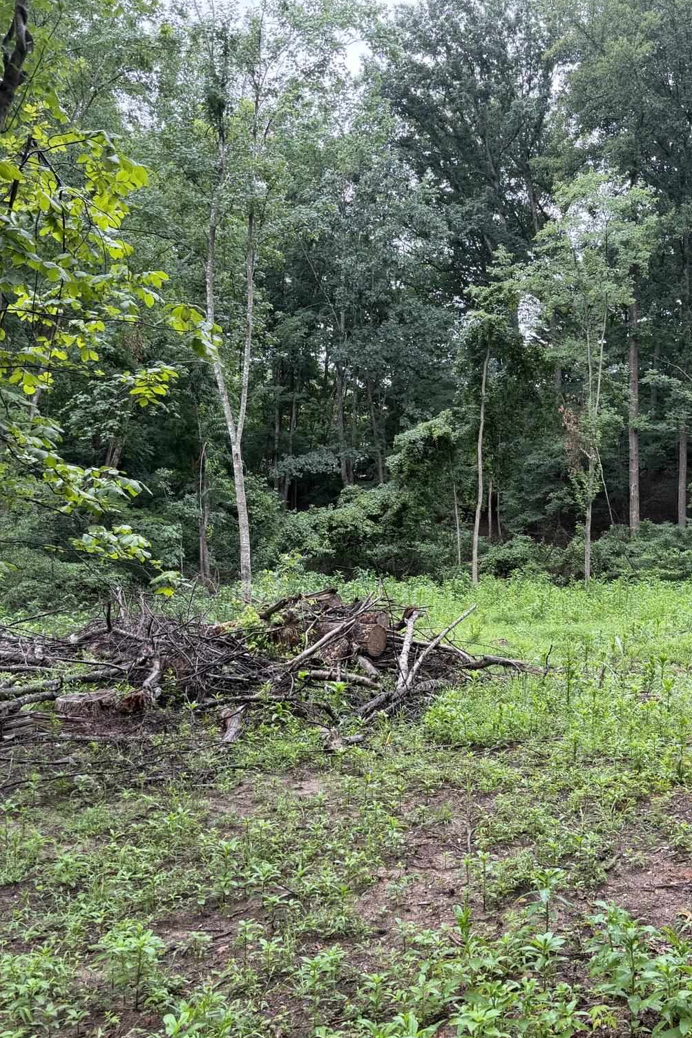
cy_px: 525
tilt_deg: -3.4
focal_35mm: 34
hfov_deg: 38.6
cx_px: 441
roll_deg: -0.5
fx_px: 981
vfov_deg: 55.8
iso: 100
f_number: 1.78
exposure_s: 1/450
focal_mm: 6.76
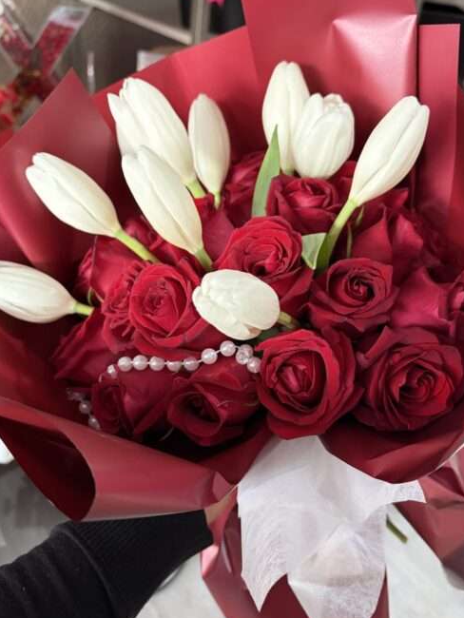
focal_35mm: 32
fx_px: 572
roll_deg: -9.1
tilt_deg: -34.8
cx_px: 237
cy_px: 312
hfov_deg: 44.2
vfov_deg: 56.8
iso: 200
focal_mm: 5.96
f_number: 1.6
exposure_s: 1/60
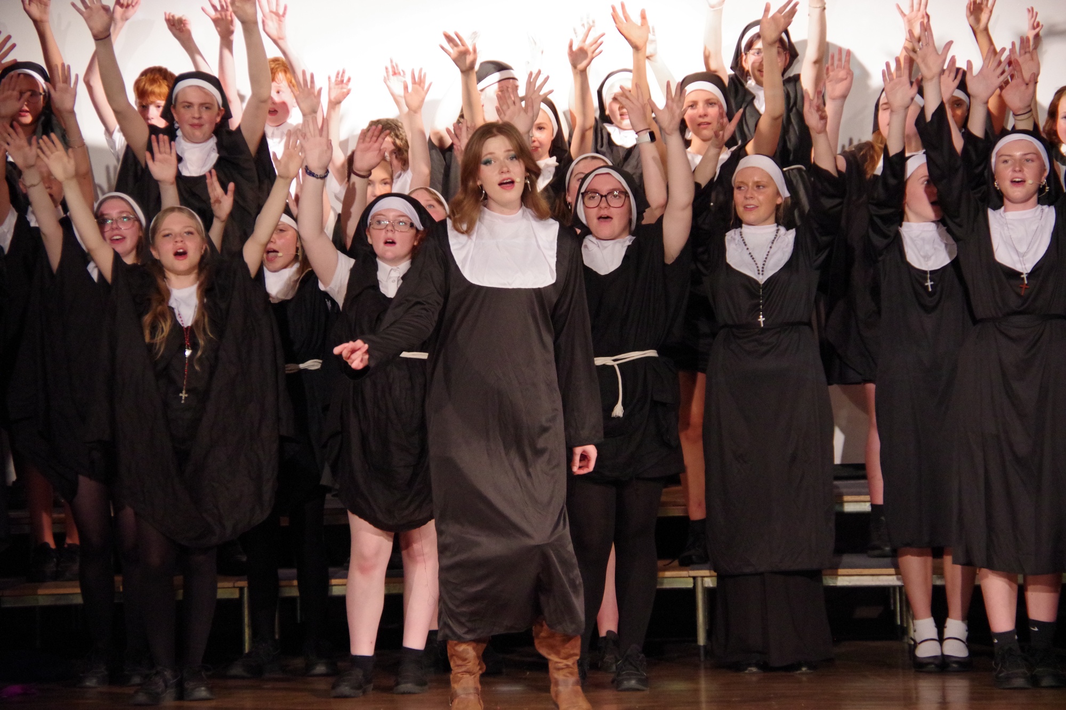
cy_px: 355
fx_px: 3464
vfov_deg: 11.7
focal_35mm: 117
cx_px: 533
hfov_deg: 17.5
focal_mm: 78
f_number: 5.6
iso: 6400
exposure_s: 1/250
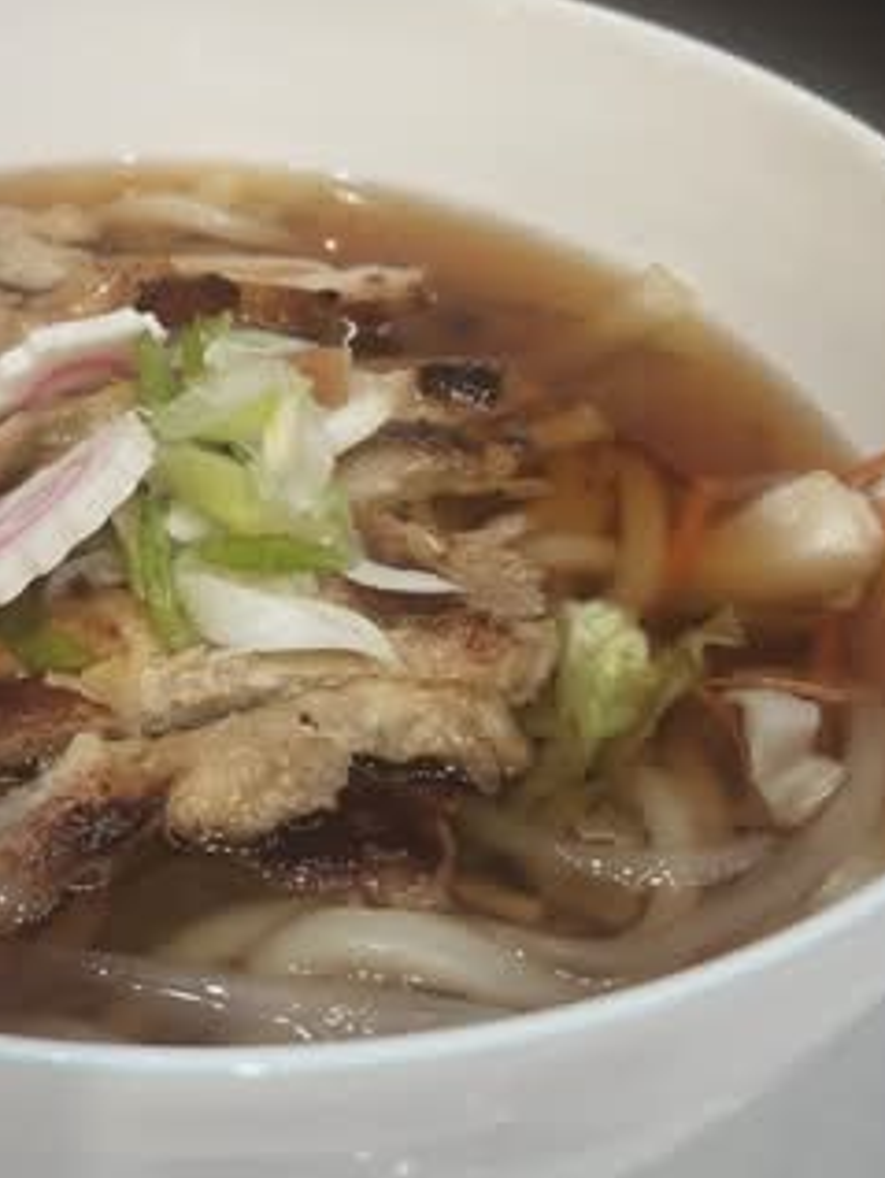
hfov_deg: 27.0
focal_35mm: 53
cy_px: 317
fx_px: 1804
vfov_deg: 35.5
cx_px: 181
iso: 320
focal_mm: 5.54
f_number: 1.8
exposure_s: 1/100
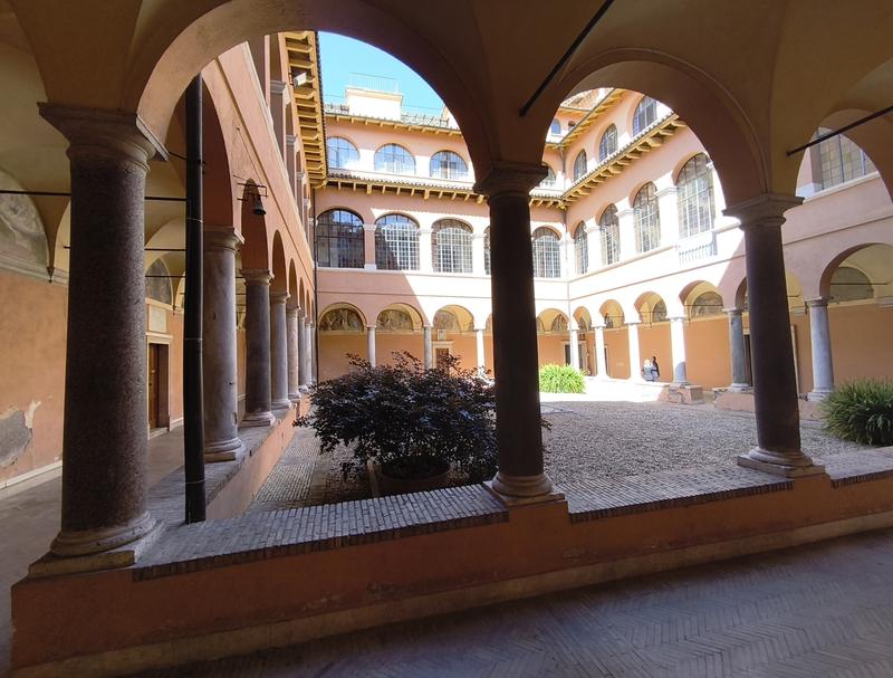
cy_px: 339
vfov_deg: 82.2
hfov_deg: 97.9
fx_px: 389
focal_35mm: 15
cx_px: 446
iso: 50
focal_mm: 1.65
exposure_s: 1/286
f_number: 2.2
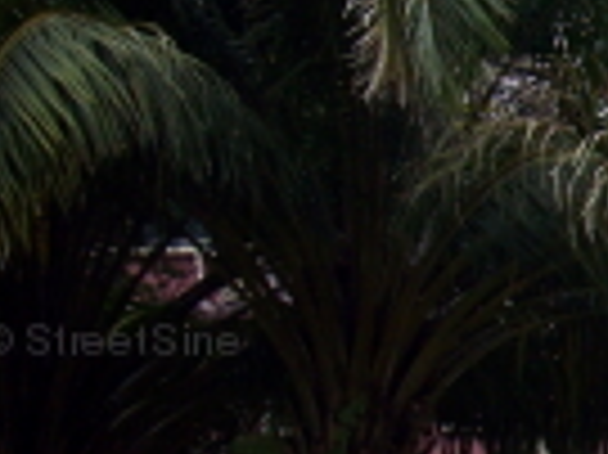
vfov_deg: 9.8
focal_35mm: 151
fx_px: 2650
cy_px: 346
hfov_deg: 11.7
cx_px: 1216
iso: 80
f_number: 5.6
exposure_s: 1/160
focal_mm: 6.2
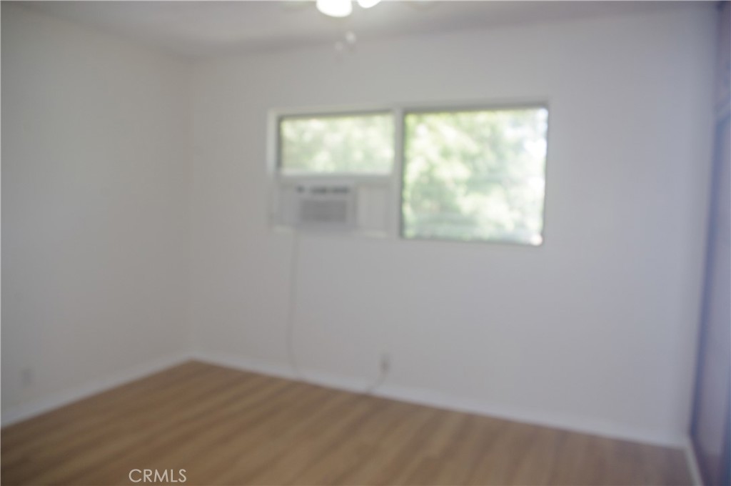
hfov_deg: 67.4
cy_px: 243
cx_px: 366
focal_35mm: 27
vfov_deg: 47.8
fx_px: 548
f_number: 7.1
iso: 400
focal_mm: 18
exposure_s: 1/25
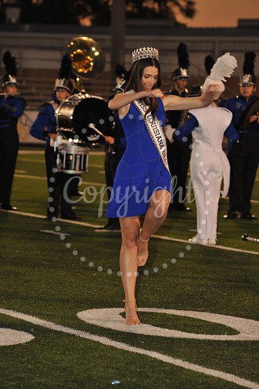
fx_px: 2161
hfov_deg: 6.9
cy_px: 194
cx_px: 130
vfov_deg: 10.3
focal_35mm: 200
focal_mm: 200
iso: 1250
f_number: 7.1
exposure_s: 1/125
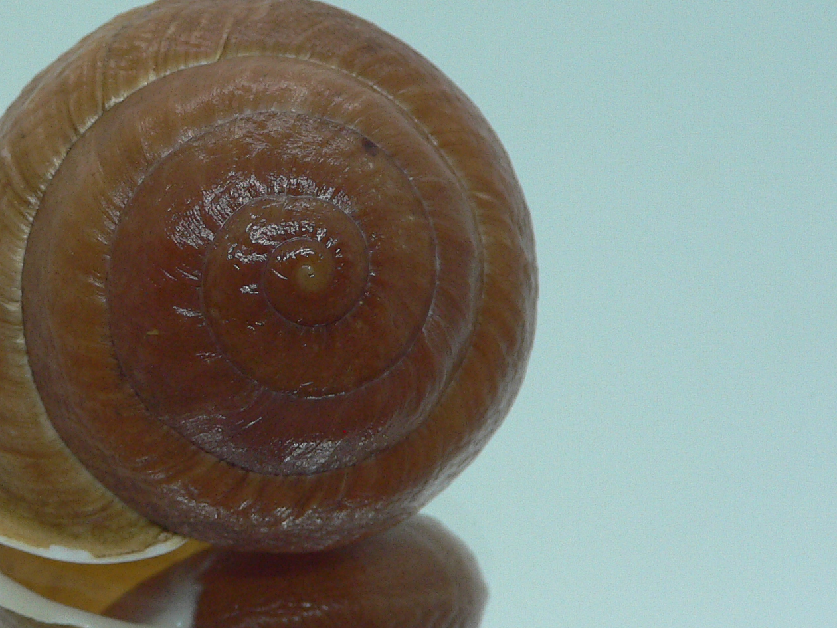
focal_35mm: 56
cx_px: 270
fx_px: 1354
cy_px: 332
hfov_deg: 34.0
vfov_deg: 26.1
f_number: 2.8
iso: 150
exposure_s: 1/60
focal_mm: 4.6
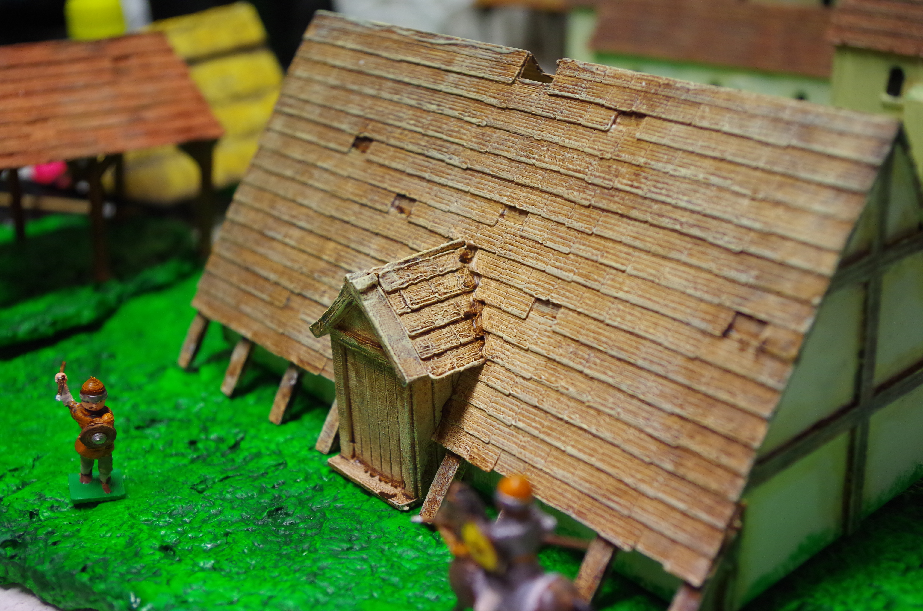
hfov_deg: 42.8
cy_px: 306
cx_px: 462
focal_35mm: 46
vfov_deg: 29.1
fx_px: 1177
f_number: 4
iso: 1600
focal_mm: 30.63
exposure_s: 1/160
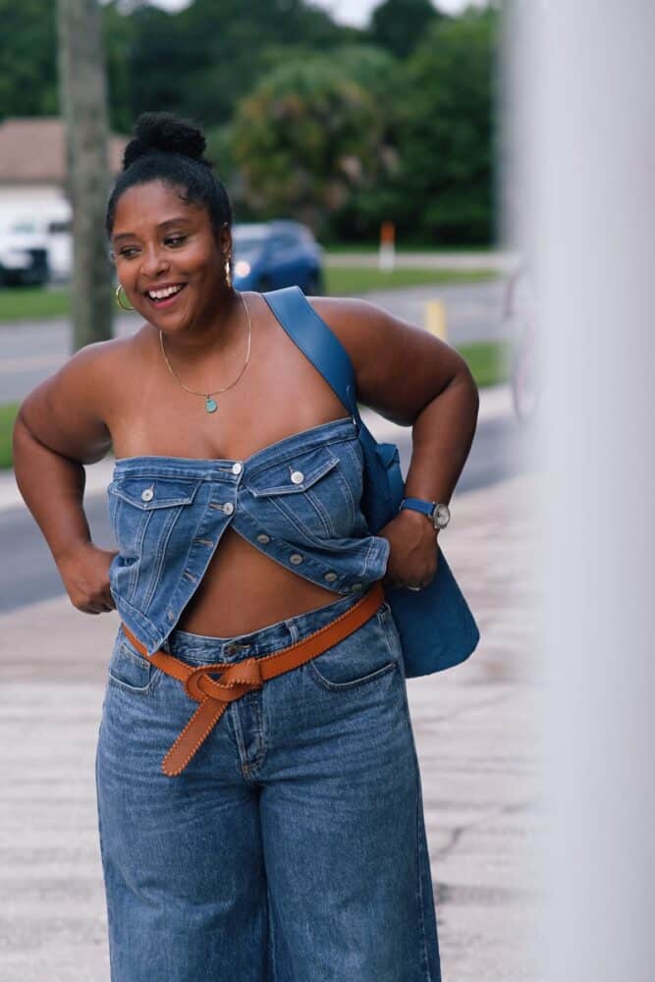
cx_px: 328
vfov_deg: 16.0
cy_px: 491
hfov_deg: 10.7
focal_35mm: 128
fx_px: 3492
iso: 250
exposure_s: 1/100
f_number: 3.2
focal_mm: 85
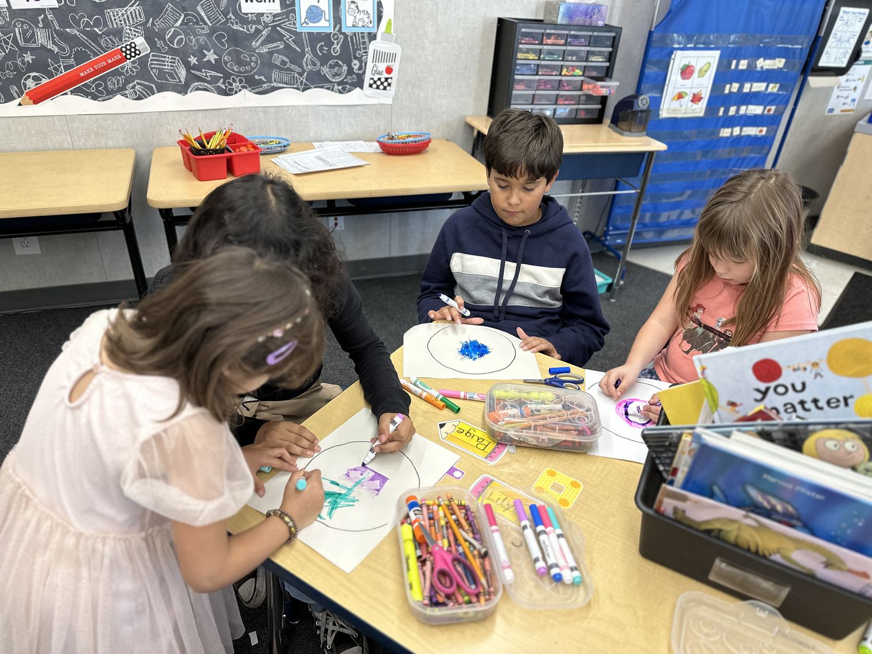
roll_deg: -3.5
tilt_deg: -32.2
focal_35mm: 24
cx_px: 436
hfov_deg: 71.6
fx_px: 605
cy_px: 327
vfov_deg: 56.8
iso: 160
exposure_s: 1/120
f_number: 1.78
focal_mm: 6.86
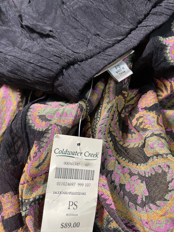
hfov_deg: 53.1
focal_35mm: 26
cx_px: 87
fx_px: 174
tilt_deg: -66.9
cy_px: 116
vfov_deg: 67.3
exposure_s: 1/60
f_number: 1.6
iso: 250
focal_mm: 4.2
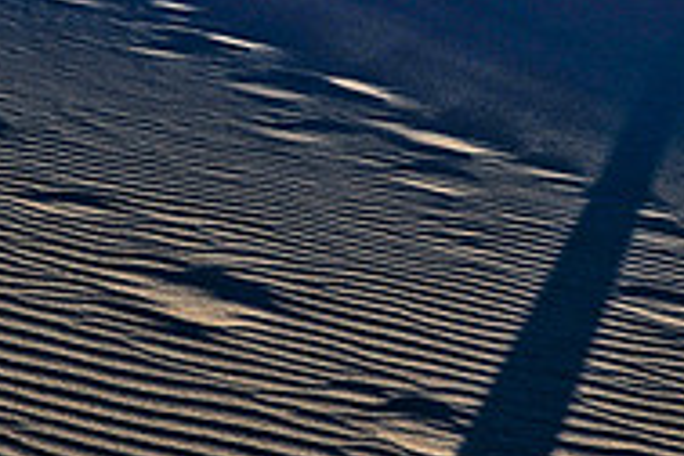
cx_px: 423
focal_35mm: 86
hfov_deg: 23.6
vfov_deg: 15.9
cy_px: 308
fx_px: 1634
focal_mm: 28
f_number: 8
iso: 200
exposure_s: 1/250
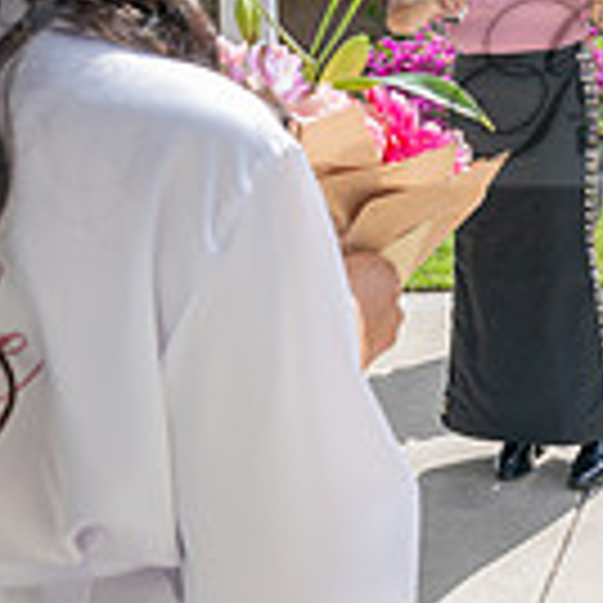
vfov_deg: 19.4
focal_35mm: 88
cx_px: 801
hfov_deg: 18.3
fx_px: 1734
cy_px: 79
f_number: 7.1
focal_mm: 24
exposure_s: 1/500
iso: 200
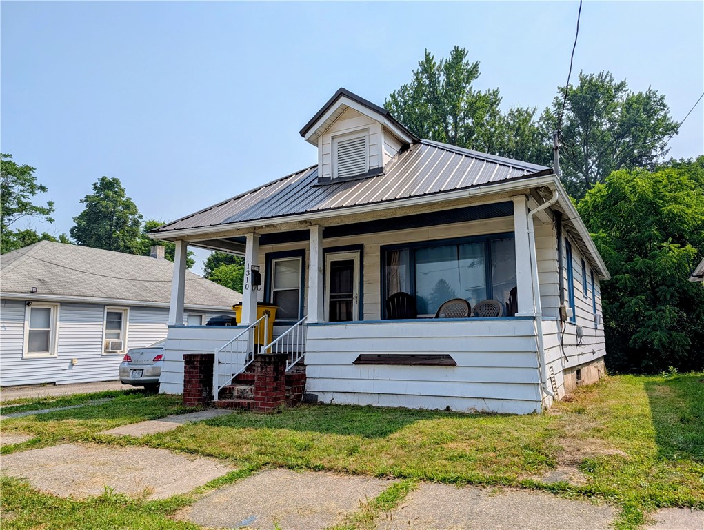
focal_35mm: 24
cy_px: 265
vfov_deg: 56.9
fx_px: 489
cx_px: 352
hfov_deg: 71.5
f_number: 1.68
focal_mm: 6.9
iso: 18
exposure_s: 1/13158
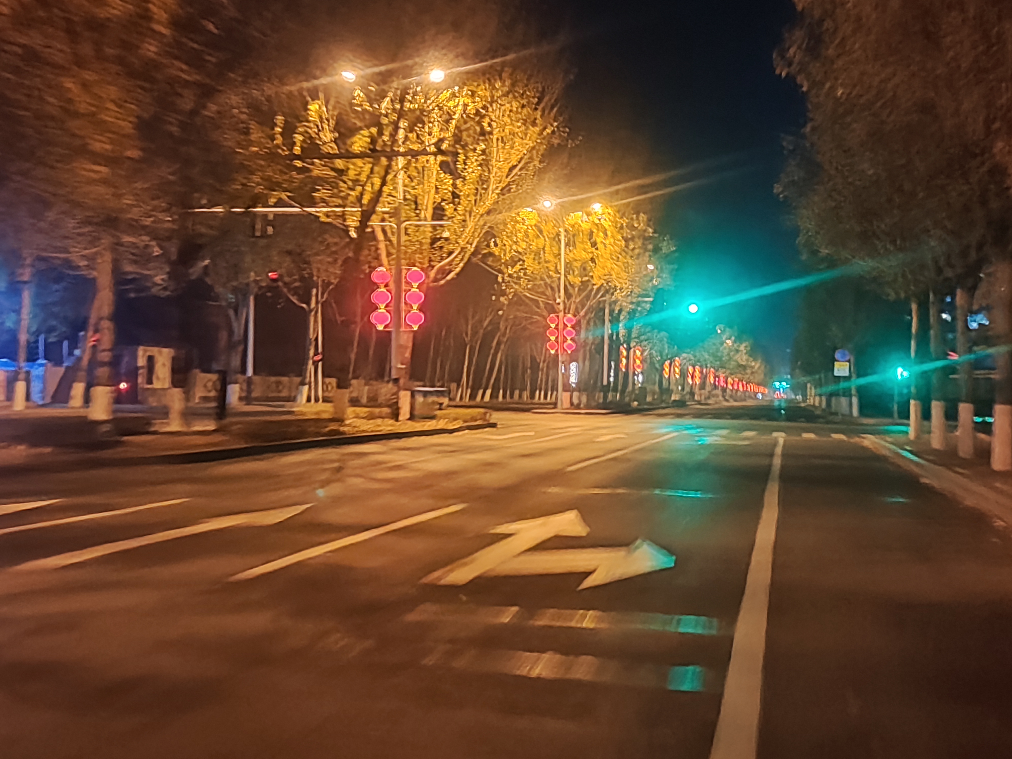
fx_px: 731
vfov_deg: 54.9
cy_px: 380
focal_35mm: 25
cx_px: 506
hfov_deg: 69.4
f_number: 1.79
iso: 1012
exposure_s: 1/11
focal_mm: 4.71
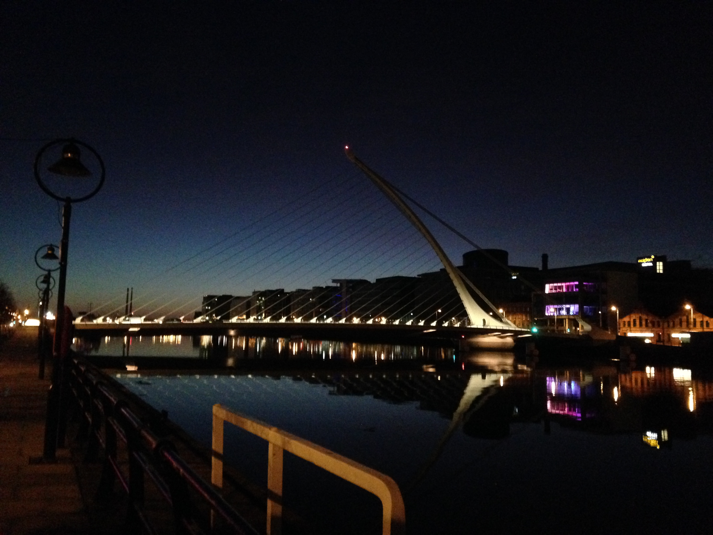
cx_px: 356
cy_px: 268
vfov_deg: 42.9
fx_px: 680
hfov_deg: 55.4
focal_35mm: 33
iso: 800
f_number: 2.4
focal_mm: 4.12
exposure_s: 1/15
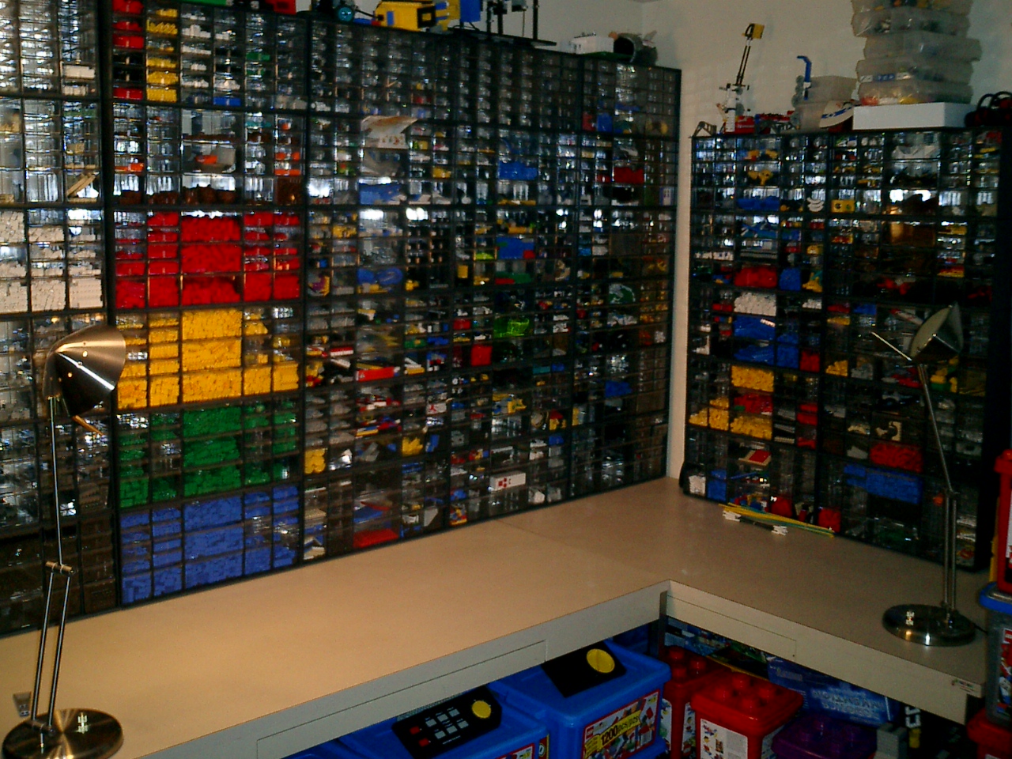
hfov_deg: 51.4
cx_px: 506
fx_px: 1052
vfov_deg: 39.7
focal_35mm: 36
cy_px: 380
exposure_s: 1/30
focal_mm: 7.5
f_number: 3.2
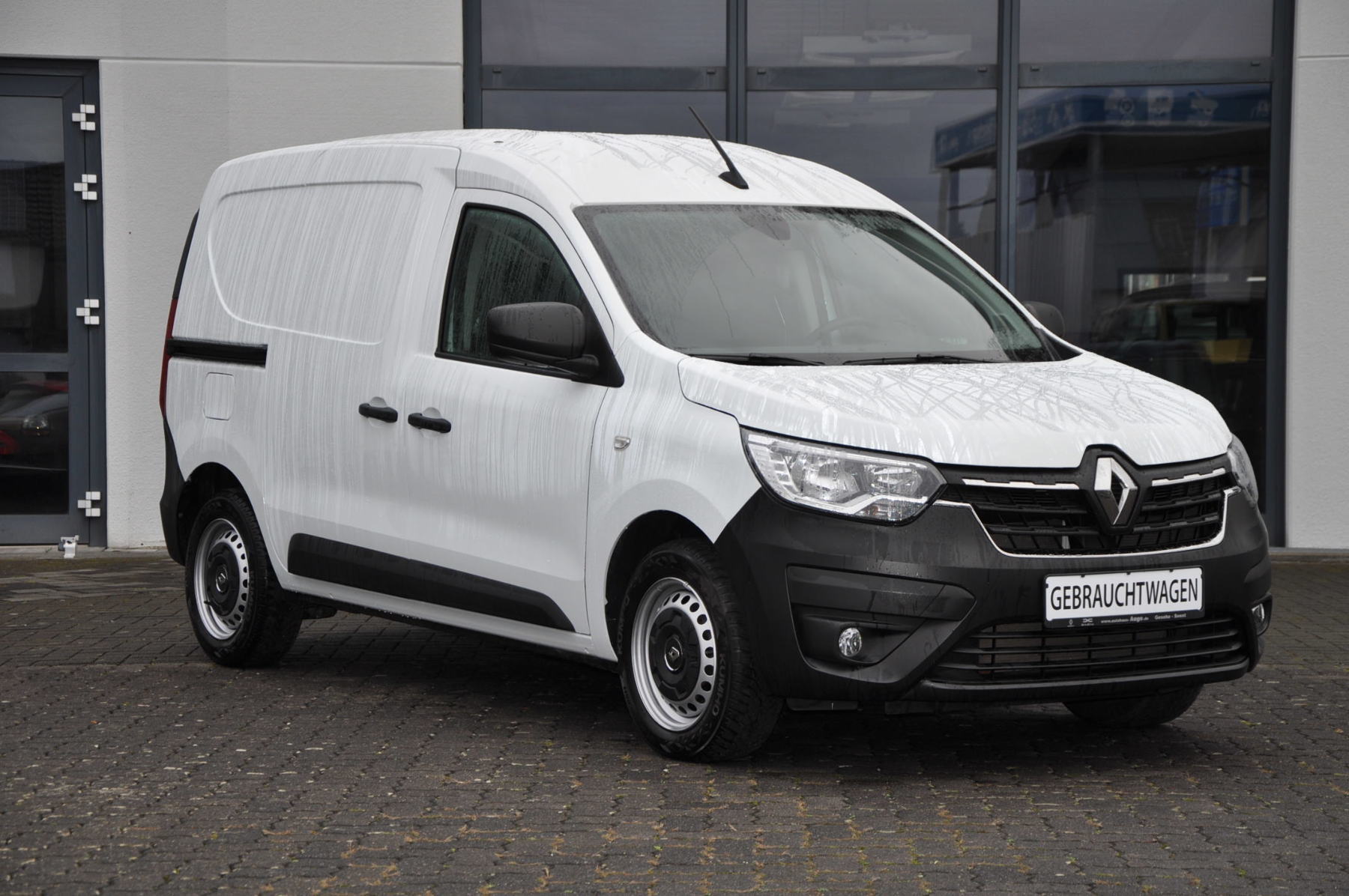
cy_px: 448
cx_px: 674
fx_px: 3256
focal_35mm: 87
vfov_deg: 15.7
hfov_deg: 23.4
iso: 250
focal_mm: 58
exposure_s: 1/200
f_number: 5
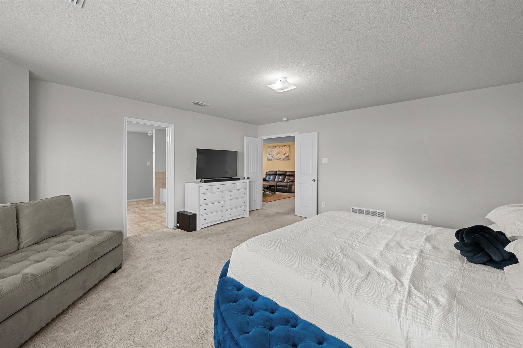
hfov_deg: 108.3
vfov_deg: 85.4
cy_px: 174
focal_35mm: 13
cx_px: 262
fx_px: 189
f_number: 8
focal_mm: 13
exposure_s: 1/1.25
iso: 320
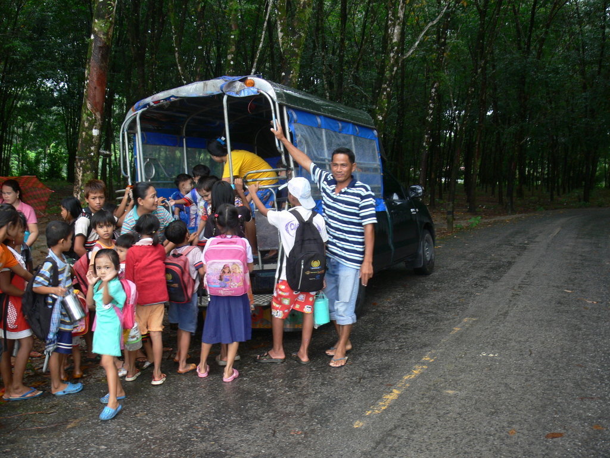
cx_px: 305
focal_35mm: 35
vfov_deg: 40.7
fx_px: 617
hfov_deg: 52.6
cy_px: 229
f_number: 3.2
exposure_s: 1/50
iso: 80
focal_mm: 7.4
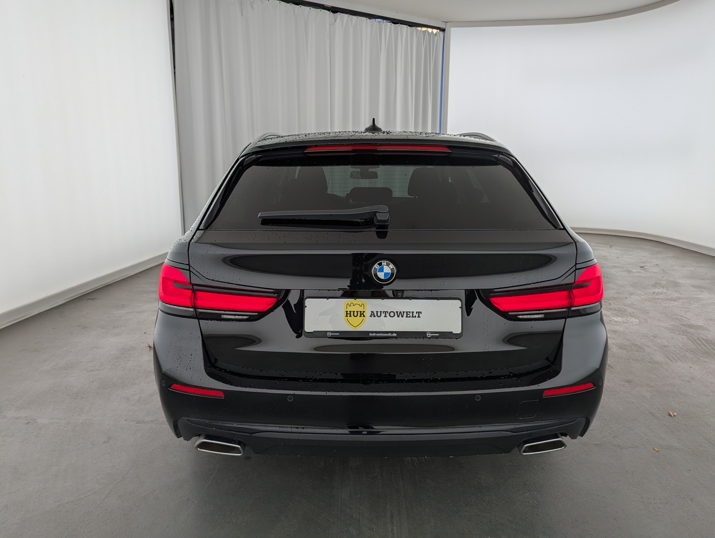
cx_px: 358
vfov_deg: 56.9
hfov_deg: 71.5
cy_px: 269
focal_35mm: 24
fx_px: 496
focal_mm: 6.81
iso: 43
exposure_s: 1/304
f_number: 1.85
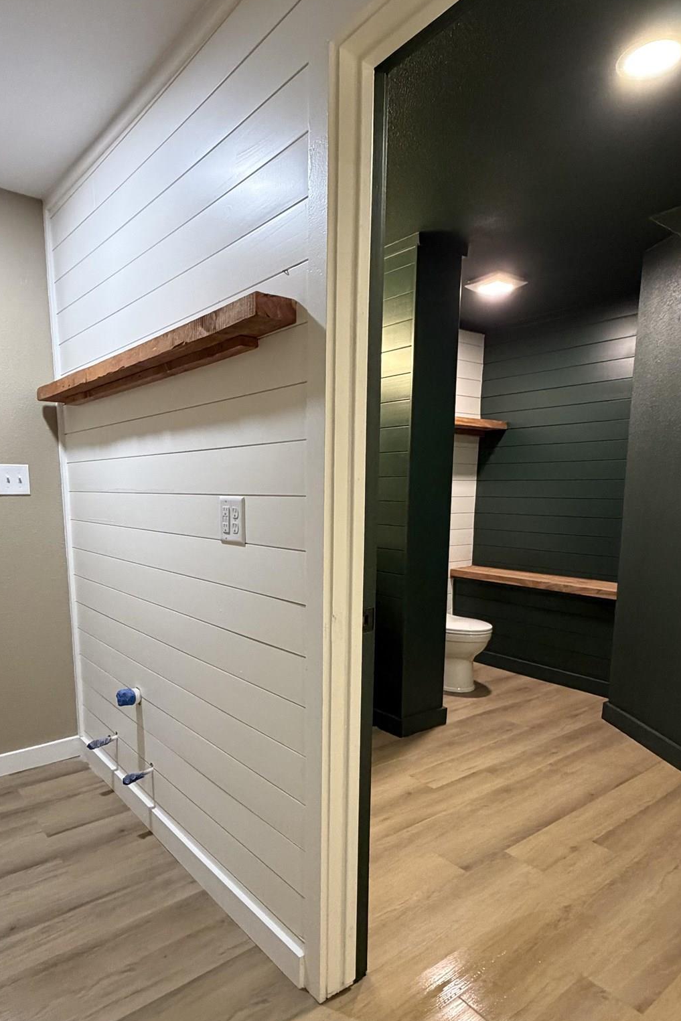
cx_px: 303
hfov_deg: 57.1
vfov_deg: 78.0
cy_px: 591
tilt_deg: -9.2
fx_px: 624
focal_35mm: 22
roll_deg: -0.7
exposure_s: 1/60
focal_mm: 2.22
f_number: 2.2
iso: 500
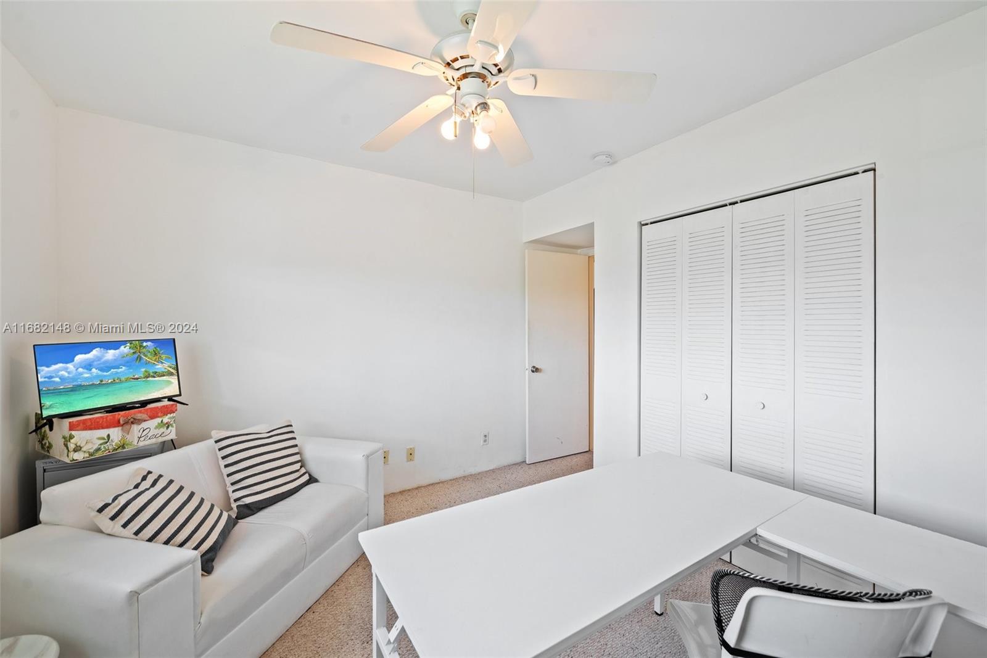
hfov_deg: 104.2
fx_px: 384
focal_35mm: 14
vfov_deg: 81.2
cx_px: 494
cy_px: 329
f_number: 8
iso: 280
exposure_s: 1/13
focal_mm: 14
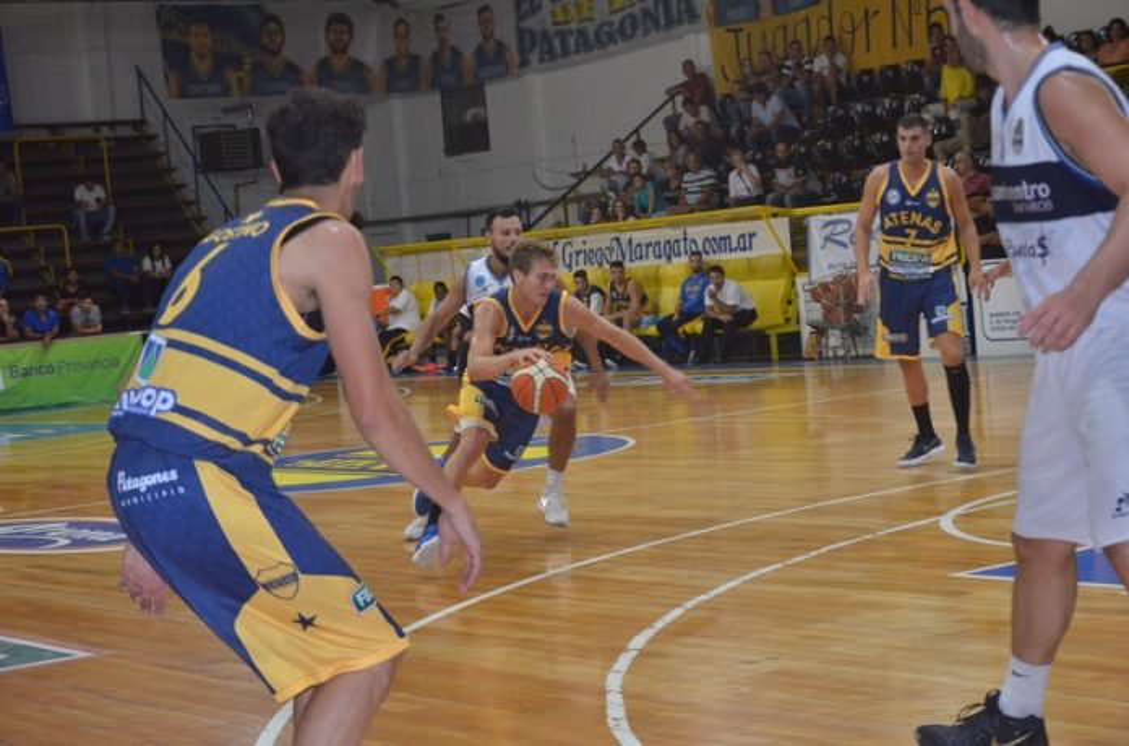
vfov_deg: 18.1
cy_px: 373
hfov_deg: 27.1
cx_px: 564
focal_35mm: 75
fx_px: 2346
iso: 1600
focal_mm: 50
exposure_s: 1/200
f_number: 5
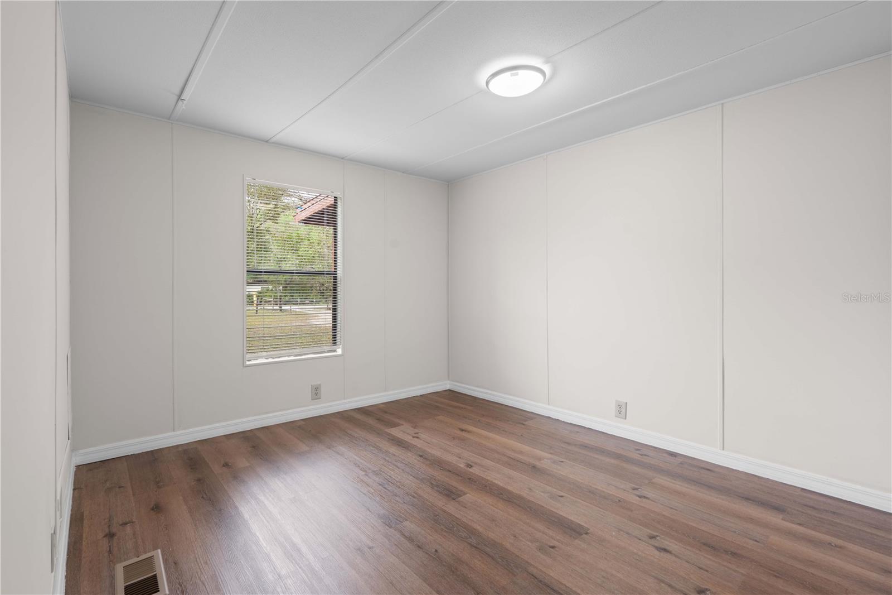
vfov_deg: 73.7
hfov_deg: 96.7
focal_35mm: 16
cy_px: 298
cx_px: 446
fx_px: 396
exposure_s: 1/1.25
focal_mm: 16
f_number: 8
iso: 125
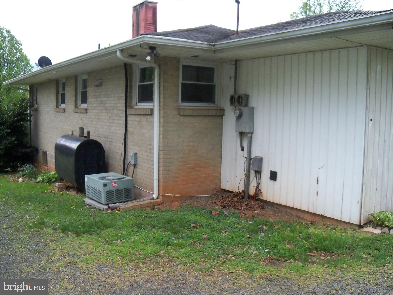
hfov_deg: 52.6
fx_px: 397
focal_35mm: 35
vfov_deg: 40.7
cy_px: 148
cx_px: 196
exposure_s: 1/640
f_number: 3.5
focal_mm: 6.2
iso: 200
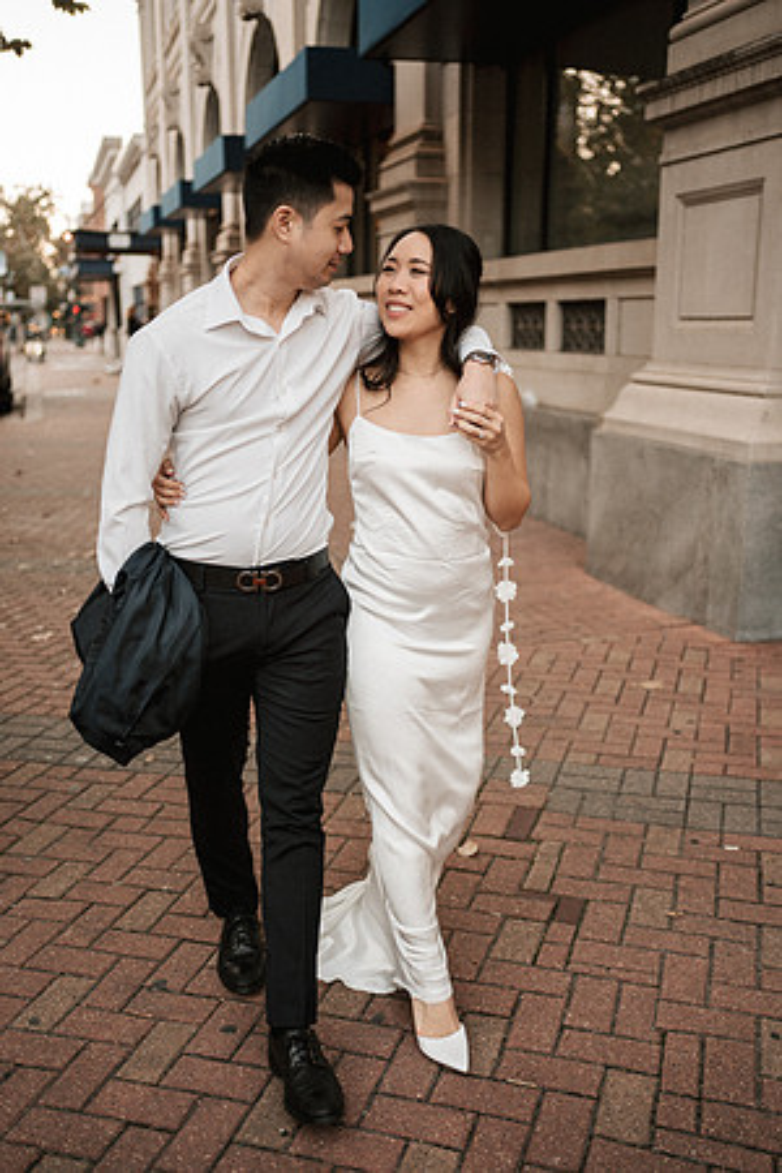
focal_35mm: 35
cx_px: 391
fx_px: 1140
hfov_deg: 37.9
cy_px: 586
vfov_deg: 54.4
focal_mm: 35
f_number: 1.8
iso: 100
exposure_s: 1/200
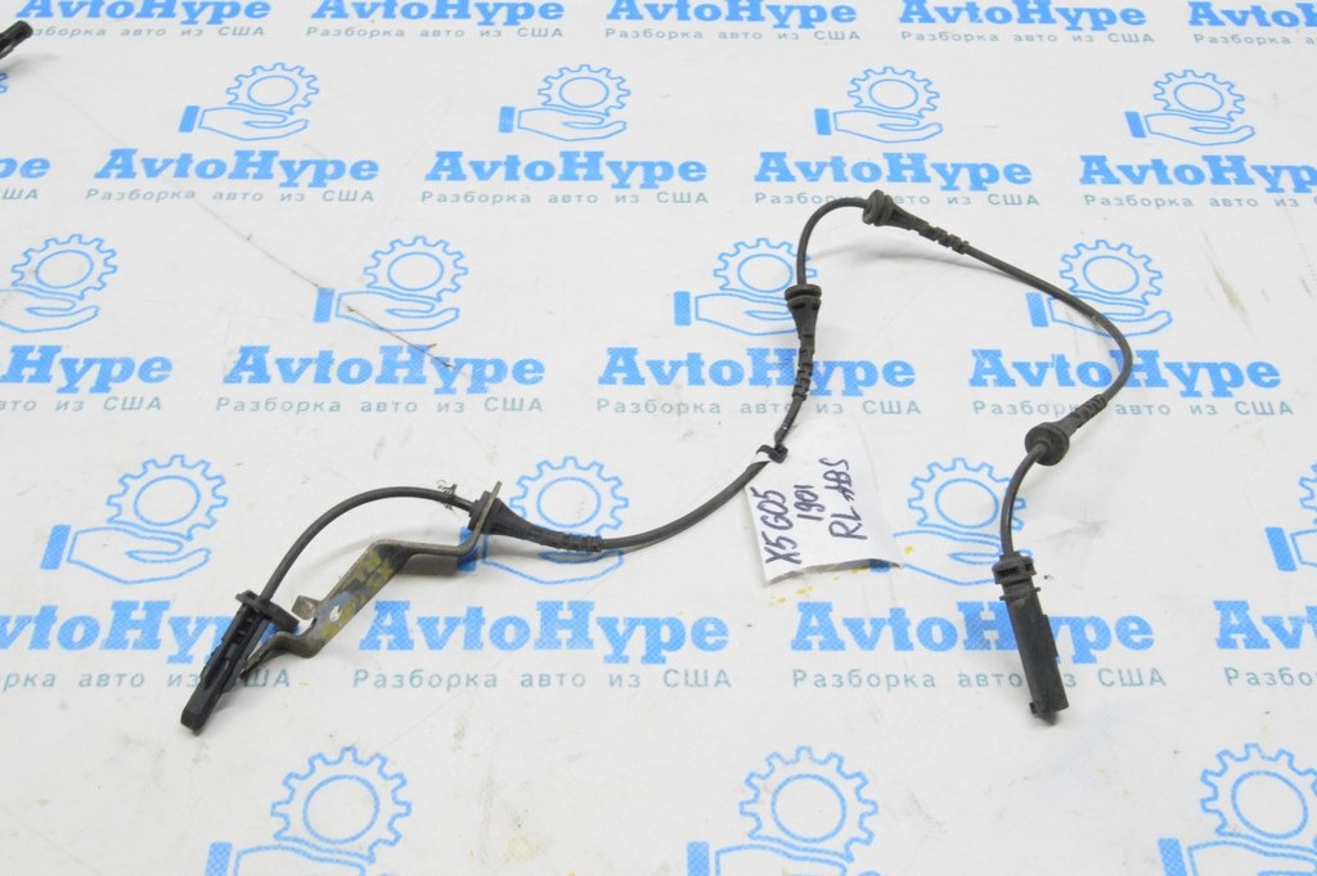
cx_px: 658
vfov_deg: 34.2
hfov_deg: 49.6
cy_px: 438
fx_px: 1426
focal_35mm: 39
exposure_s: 1/20
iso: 6400
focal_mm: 26
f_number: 20
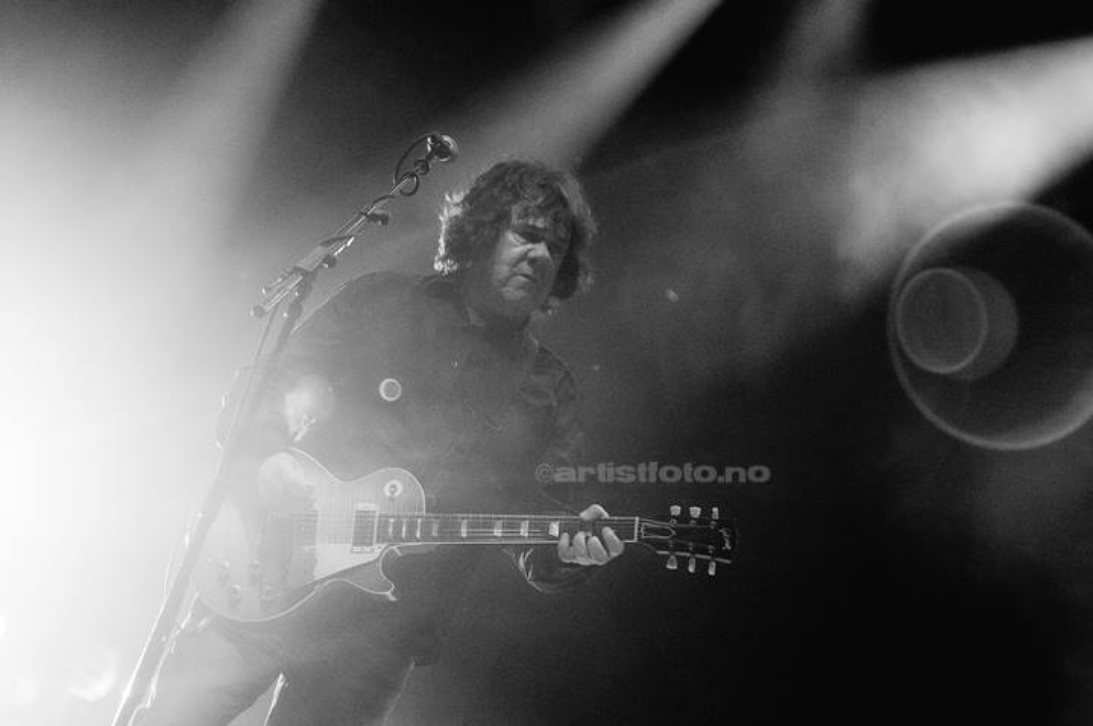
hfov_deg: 15.9
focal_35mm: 129
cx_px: 546
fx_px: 3911
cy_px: 363
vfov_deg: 10.6
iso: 2000
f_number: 2.8
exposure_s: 1/250
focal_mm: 86
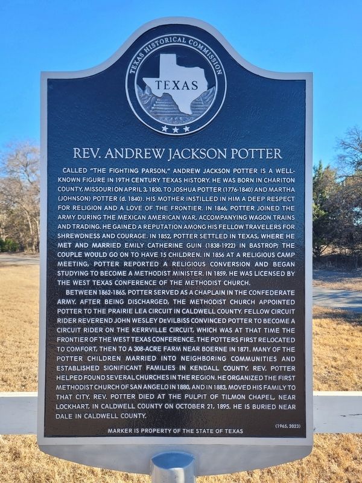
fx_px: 363
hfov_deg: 53.1
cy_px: 242
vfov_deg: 67.3
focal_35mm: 26
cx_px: 181
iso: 40
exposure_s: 1/472
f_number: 1.8
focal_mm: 5.4
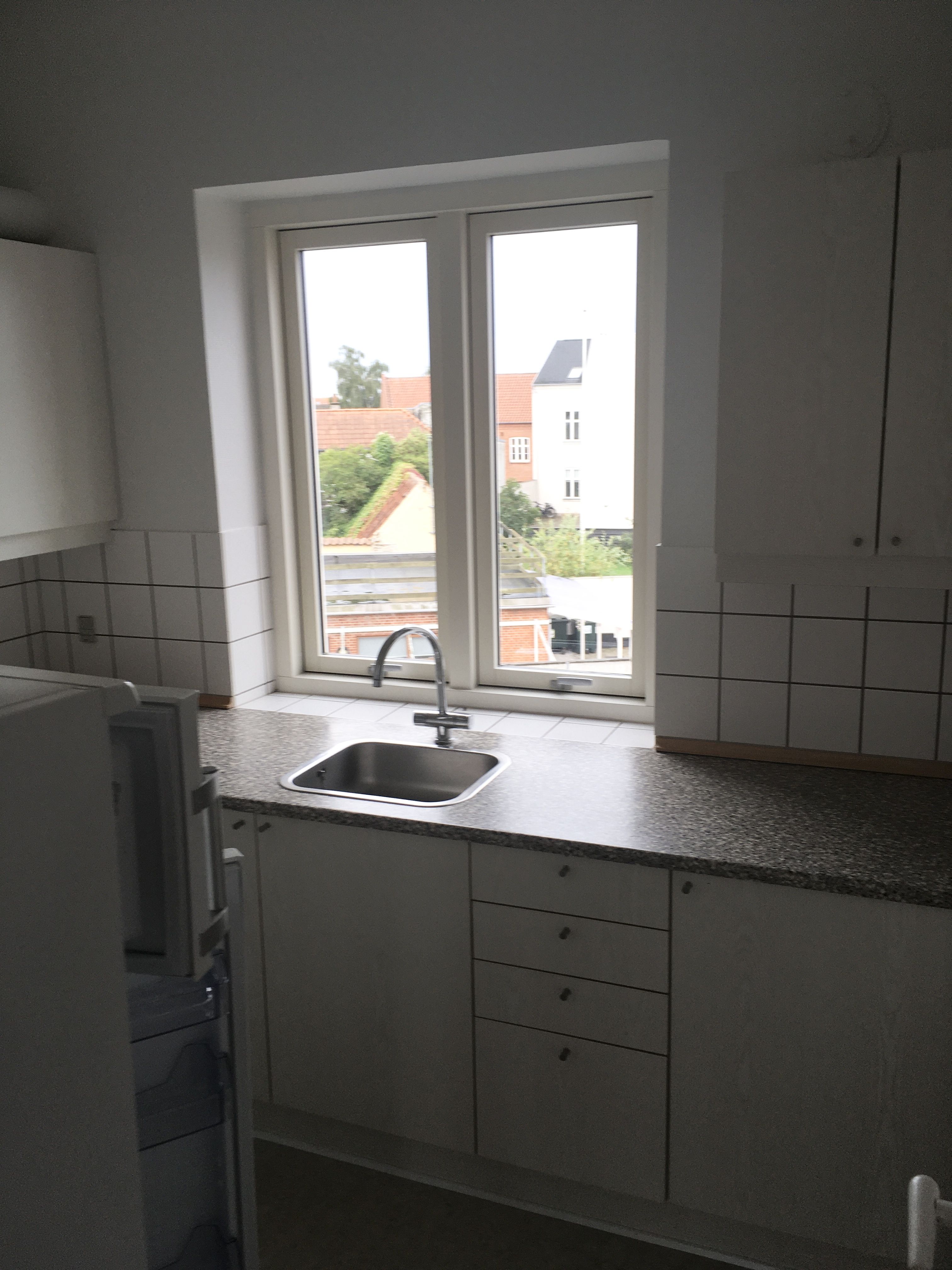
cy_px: 635
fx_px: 1063
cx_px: 476
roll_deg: +1.8
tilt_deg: -12.9
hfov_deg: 48.2
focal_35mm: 29
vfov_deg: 61.7
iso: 25
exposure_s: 1/100
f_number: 2.2
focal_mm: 4.15
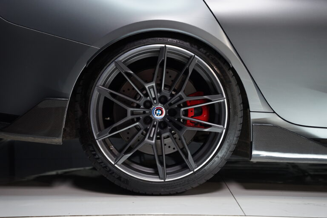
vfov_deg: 20.2
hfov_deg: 29.9
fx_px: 612
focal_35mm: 67
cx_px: 164
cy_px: 109
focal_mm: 67.4
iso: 1000
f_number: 3.2
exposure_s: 1/80
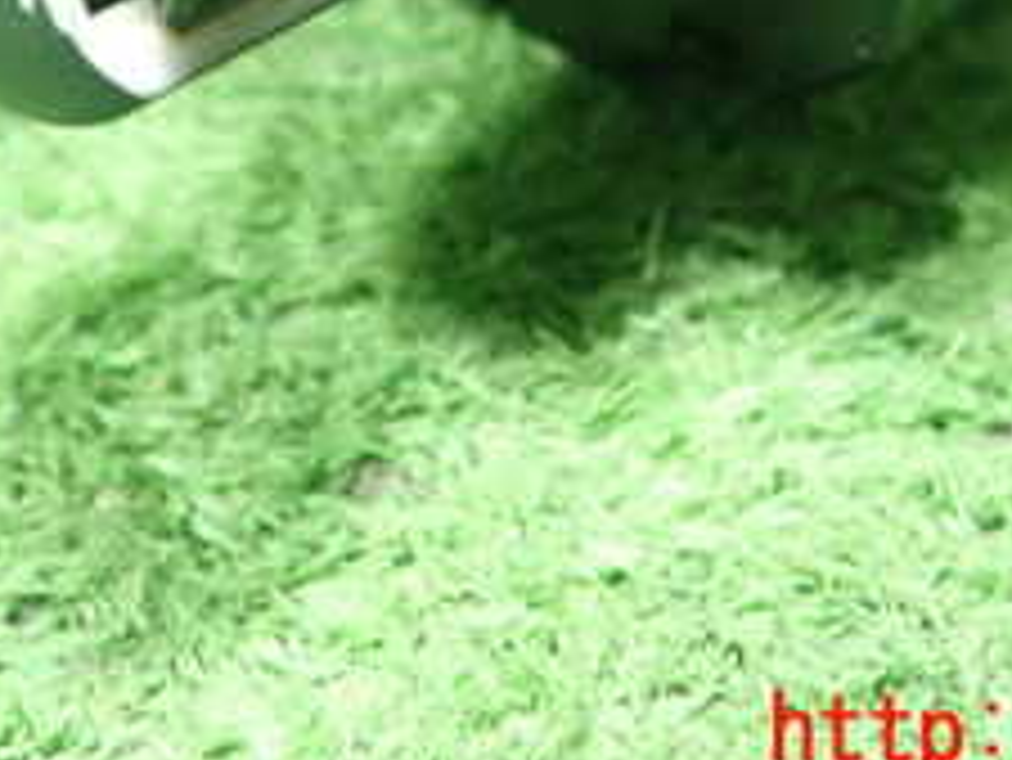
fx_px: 2340
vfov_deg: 17.4
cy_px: -220
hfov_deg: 24.4
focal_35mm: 80
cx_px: 436
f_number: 2.3
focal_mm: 5.5
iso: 800
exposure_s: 1/50
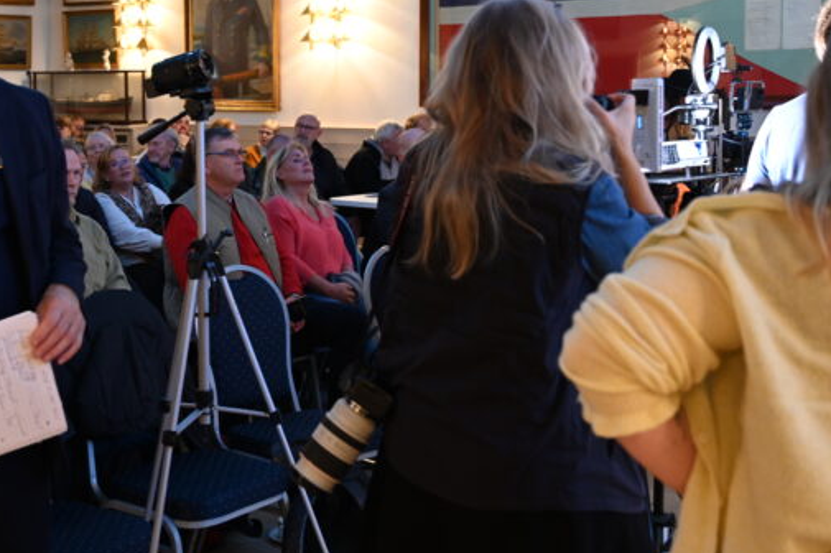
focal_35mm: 51
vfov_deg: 26.2
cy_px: 161
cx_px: 252
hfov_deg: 38.3
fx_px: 1176
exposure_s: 1/30
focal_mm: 31
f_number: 4
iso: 1600
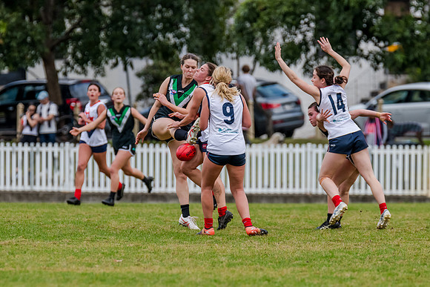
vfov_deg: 3.3
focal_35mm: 419
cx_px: 213
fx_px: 5006
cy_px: 130
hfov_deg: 4.9
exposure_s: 1/1600
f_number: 5.6
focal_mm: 330
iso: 800
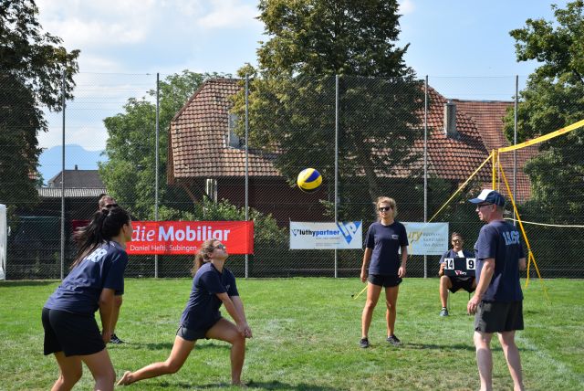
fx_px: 828
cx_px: 292
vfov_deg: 26.5
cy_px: 196
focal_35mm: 51
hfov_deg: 38.8
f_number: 6.3
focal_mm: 34
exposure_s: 1/1600
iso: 400
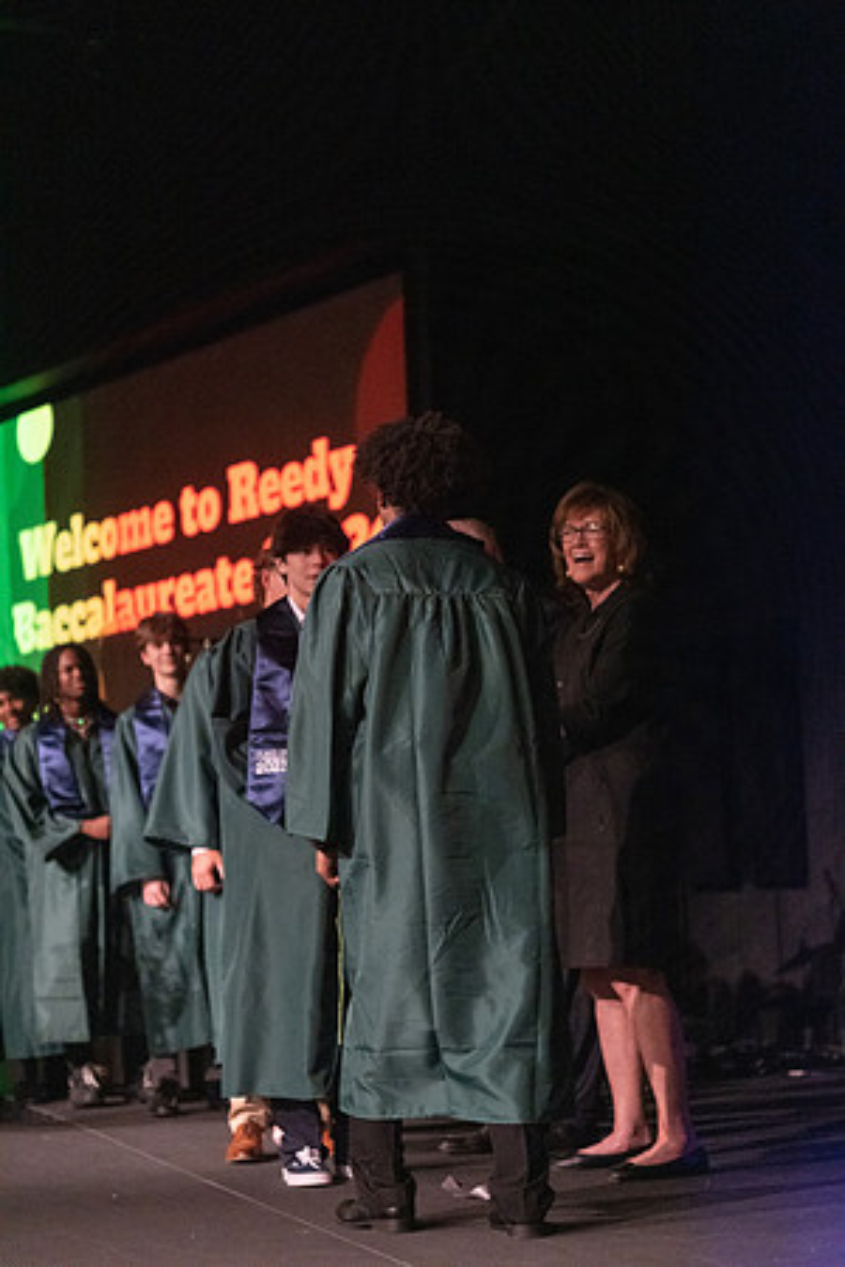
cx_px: 422
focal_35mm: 70
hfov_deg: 19.5
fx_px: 2464
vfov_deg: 28.8
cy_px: 634
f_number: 2.8
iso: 16000
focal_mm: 70
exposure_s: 1/1000
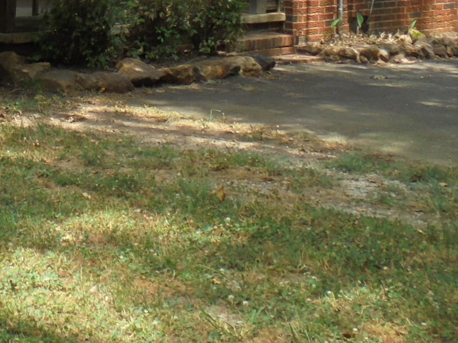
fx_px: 1230
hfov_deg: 19.8
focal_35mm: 93
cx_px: -96
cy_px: -201
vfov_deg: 14.6
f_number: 3.7
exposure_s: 1/320
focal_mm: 5.3
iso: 100
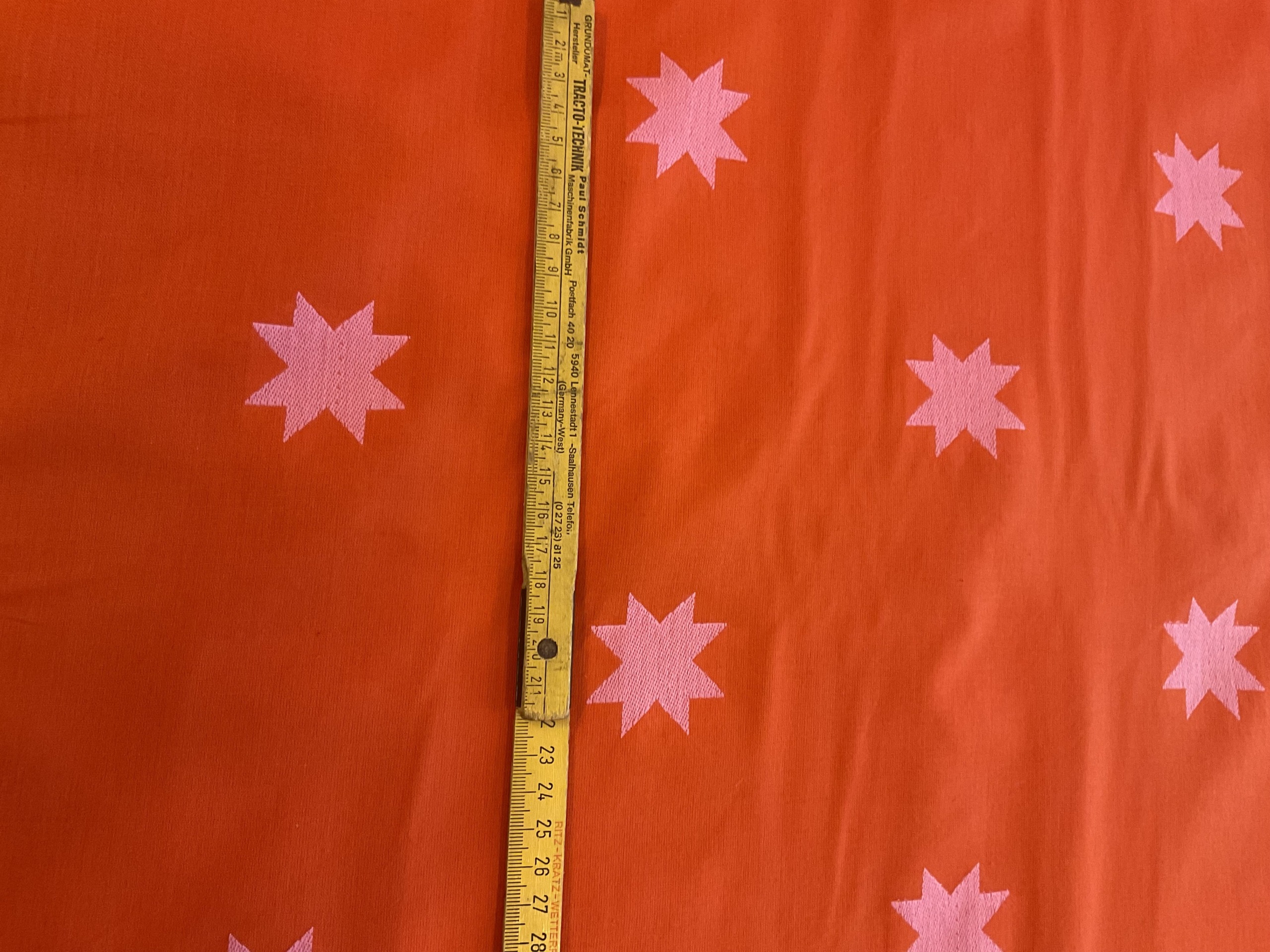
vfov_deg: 48.2
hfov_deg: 61.7
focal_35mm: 29
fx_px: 1064
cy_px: 476
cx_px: 635
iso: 160
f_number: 1.8
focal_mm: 3
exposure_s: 1/60
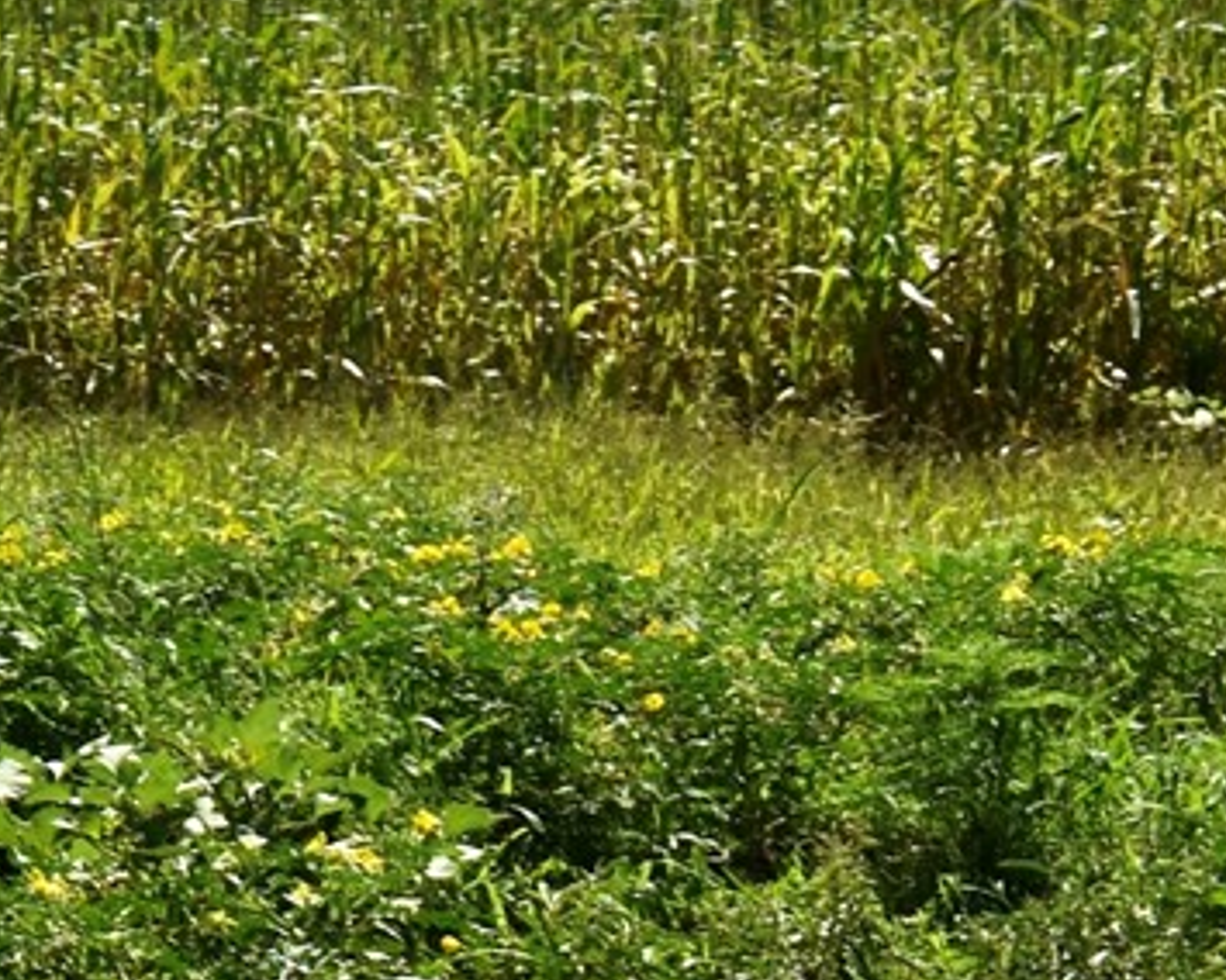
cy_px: -242
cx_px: -2438
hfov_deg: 8.0
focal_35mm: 207
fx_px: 7511
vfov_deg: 7.4
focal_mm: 24
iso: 100
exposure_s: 1/320
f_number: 9
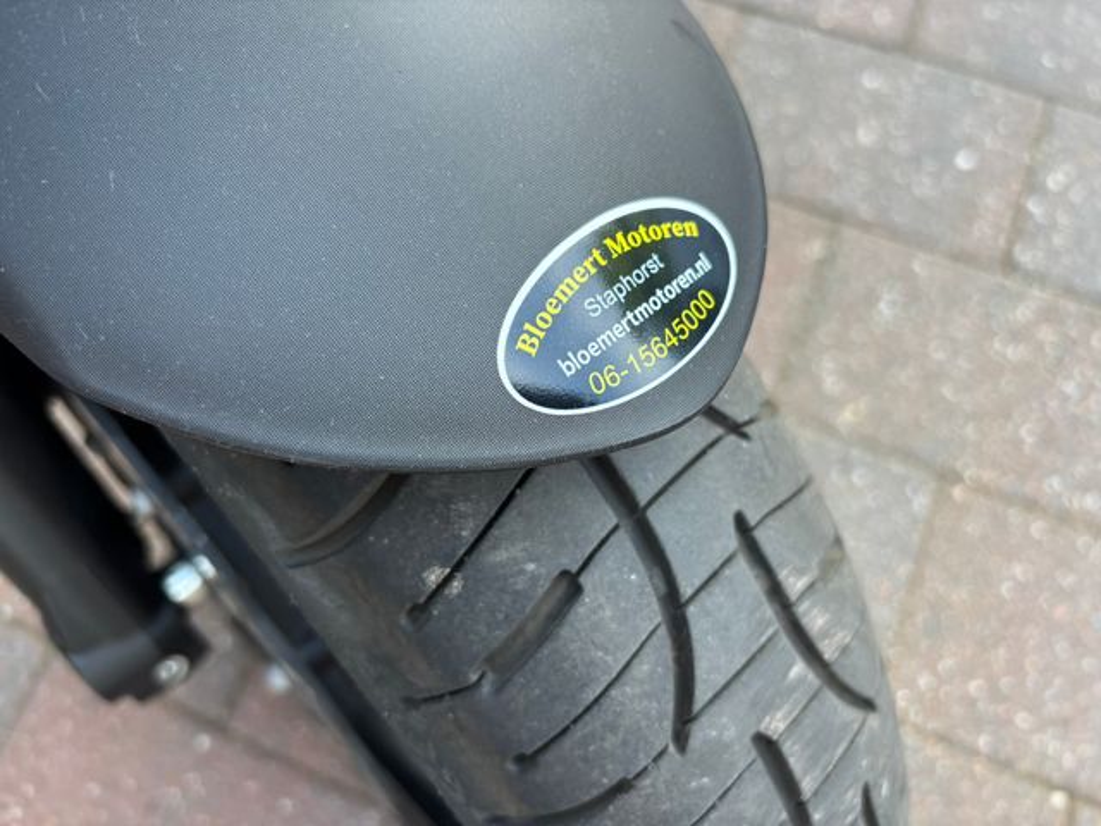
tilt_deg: -70.0
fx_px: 827
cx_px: 550
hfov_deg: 67.3
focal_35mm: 26
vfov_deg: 53.1
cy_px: 413
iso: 80
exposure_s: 1/121
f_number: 1.6
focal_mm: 5.96
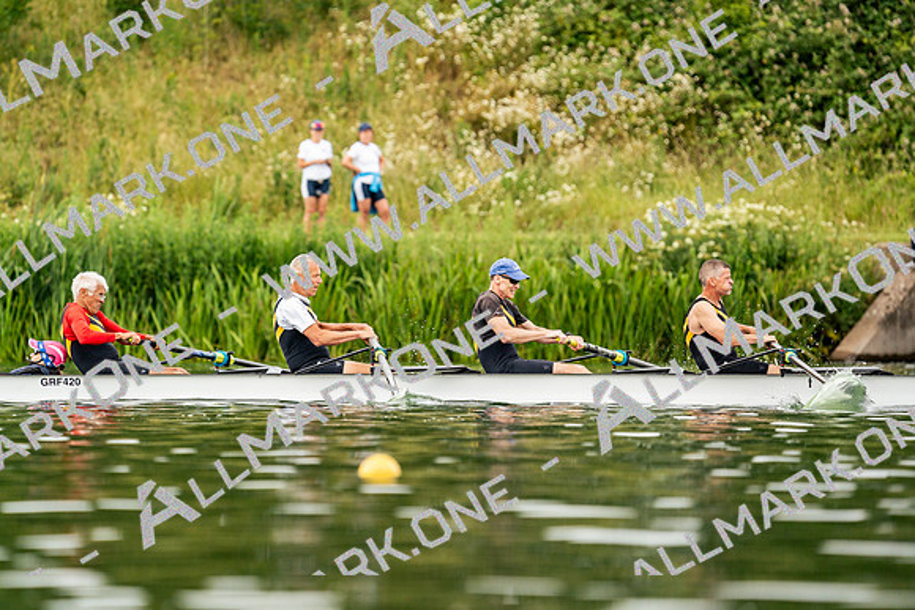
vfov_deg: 3.0
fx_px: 11490
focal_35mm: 452
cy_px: 305
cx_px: 458
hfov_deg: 4.6
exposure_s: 1/2000
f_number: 6.3
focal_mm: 452
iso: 640
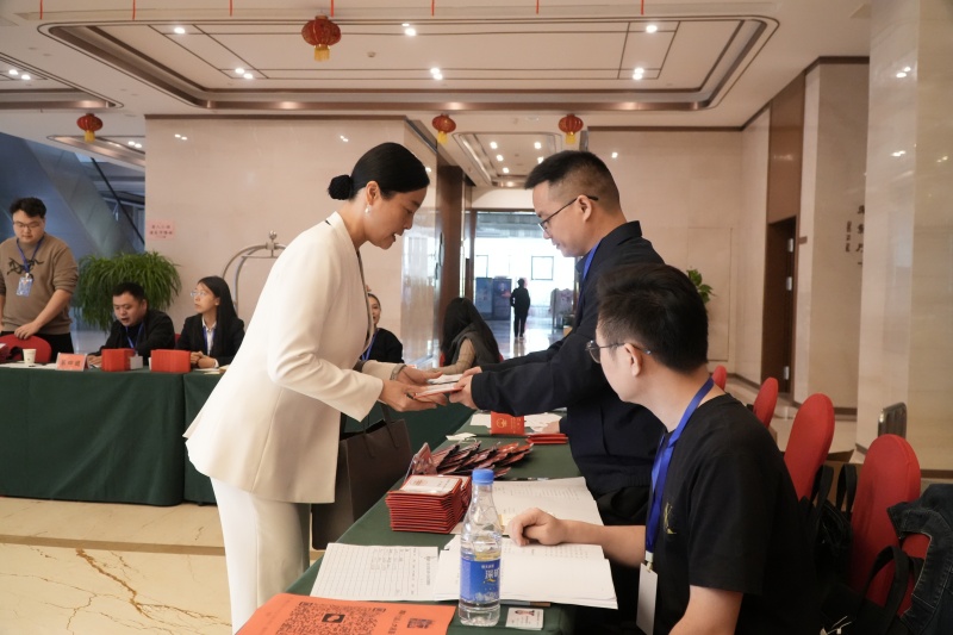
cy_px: 318
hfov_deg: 59.5
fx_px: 834
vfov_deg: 41.7
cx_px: 476
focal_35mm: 32
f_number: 4
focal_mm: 21
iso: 4000
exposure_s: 1/160
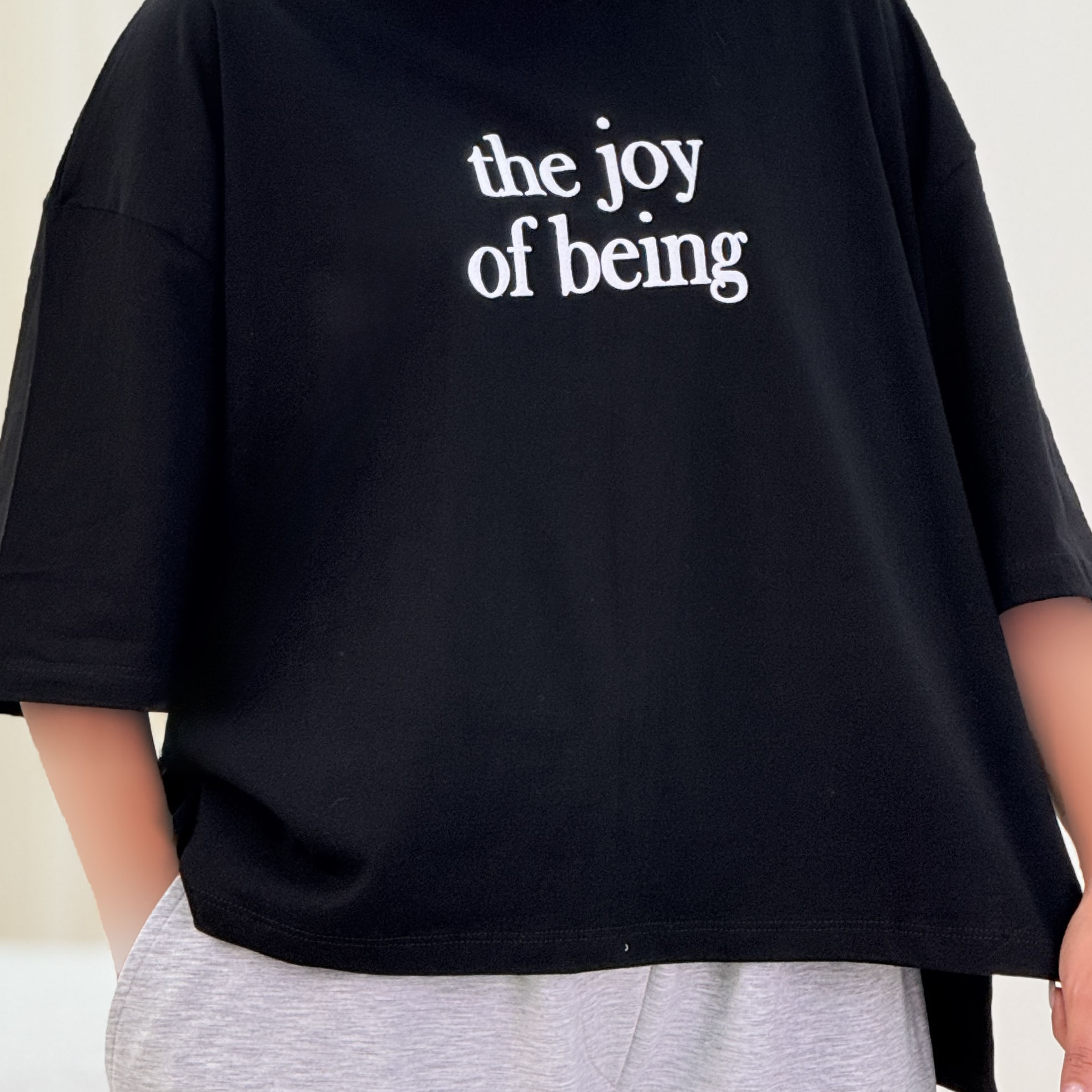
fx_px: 5068
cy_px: 612
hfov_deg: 12.3
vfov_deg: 12.3
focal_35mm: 142
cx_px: 548
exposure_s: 1/226
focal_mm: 15.66
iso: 50
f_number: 2.8
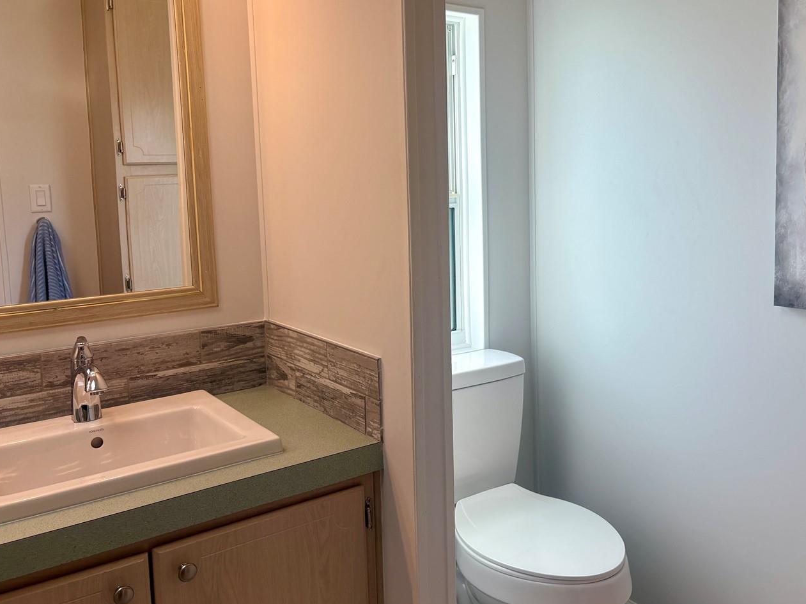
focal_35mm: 33
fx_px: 768
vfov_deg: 42.8
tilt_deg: -6.1
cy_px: 251
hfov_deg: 55.0
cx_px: 483
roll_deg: +1.6
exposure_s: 1/309
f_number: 1.6
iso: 40
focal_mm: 5.96
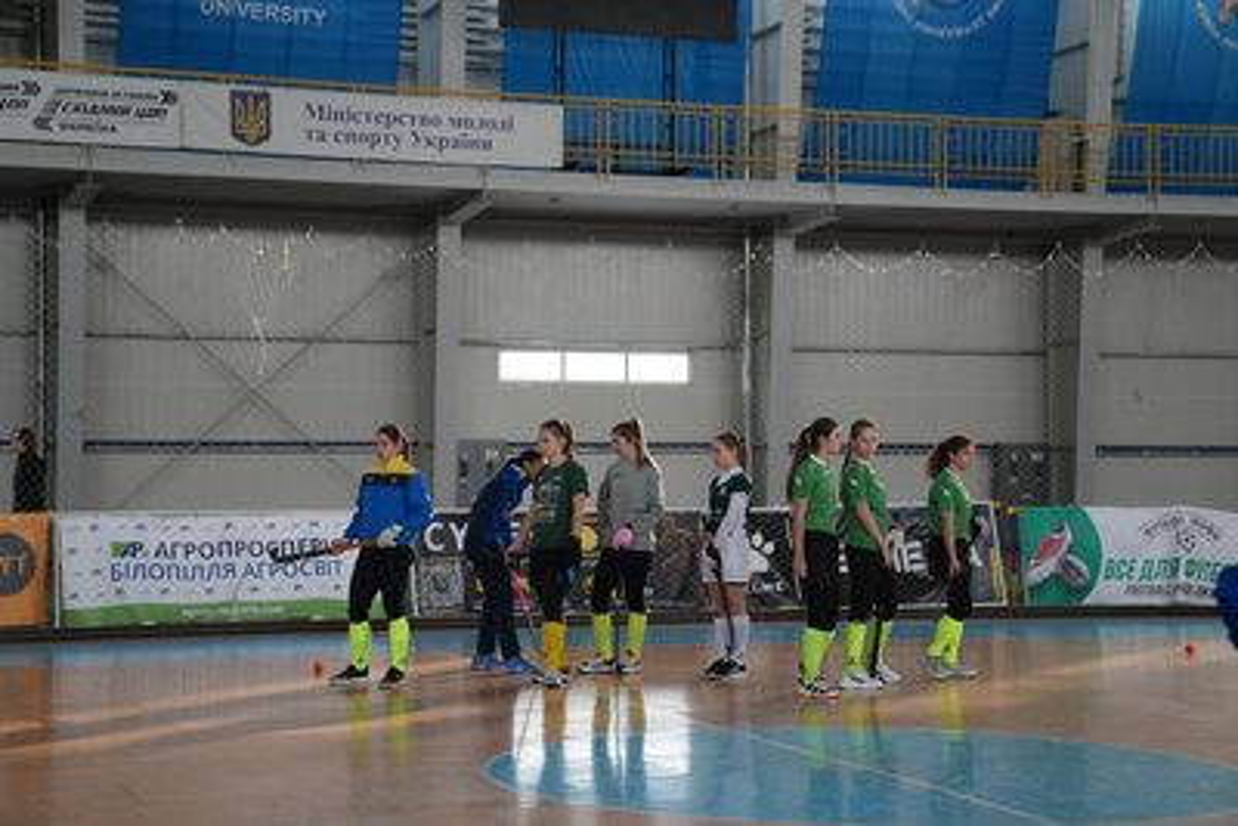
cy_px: 413
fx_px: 2408
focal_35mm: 70
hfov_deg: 28.8
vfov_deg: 19.5
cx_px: 619
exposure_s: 1/160
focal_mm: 70
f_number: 2.8
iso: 4000
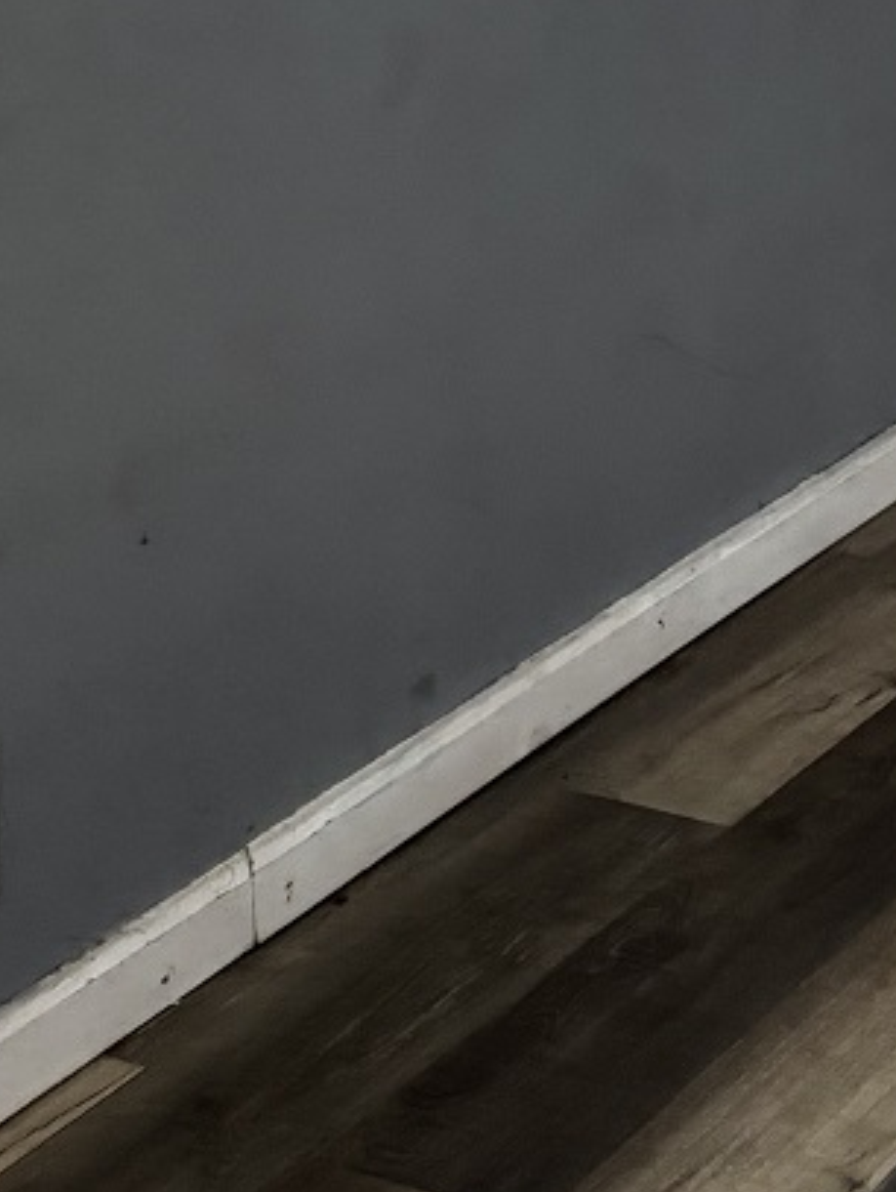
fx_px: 3480
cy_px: 126
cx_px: 621
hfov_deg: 14.6
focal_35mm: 101
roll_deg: +1.8
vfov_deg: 19.1
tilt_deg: -13.0
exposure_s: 1/60
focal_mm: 6.76
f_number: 1.78
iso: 500
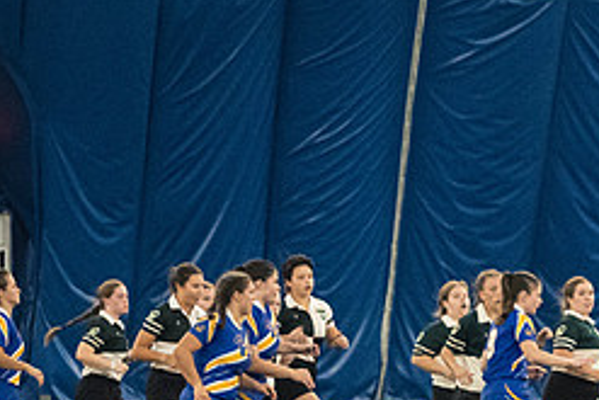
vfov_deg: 3.3
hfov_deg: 4.9
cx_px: 635
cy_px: 436
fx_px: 7025
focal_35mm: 422
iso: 11400
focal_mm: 120
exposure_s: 1/500
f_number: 2.8
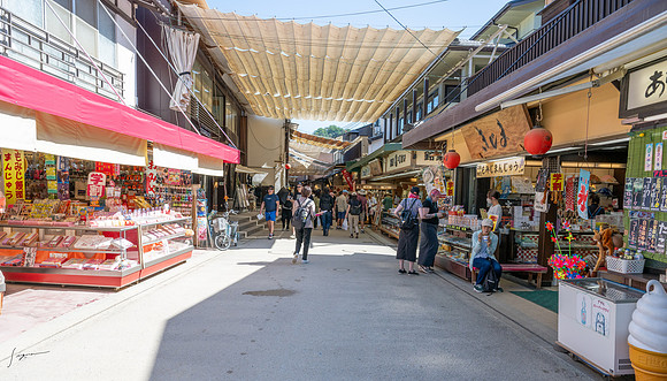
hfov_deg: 73.8
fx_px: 445
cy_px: 222
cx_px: 334
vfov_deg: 46.2
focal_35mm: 25
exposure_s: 1/320
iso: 250
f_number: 8
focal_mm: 24
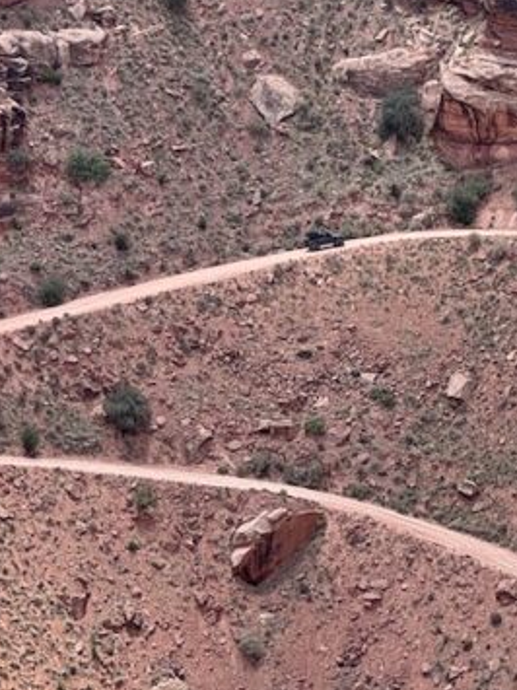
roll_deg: -0.8
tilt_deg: -9.7
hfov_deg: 6.7
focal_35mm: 222
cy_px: 68
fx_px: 4424
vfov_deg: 8.9
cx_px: 373
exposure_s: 1/261
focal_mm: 9
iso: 25
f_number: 2.8
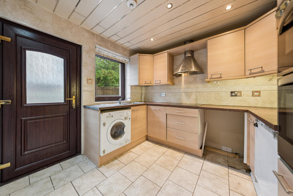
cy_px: 98
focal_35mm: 12
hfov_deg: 112.6
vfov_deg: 90.0
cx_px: 146
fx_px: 98
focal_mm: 12
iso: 160
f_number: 2.8
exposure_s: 1/20
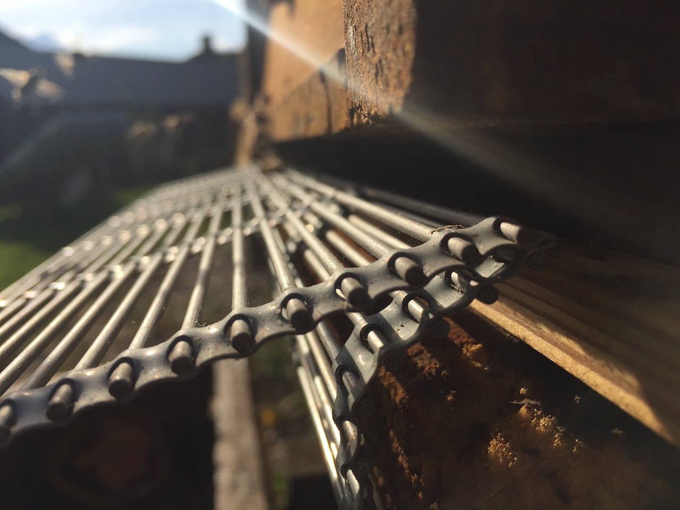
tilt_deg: -12.6
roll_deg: +2.0
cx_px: 340
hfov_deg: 61.7
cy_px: 255
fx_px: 570
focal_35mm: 29
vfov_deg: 48.2
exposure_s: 1/2639
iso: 32
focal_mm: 4.15
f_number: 2.2
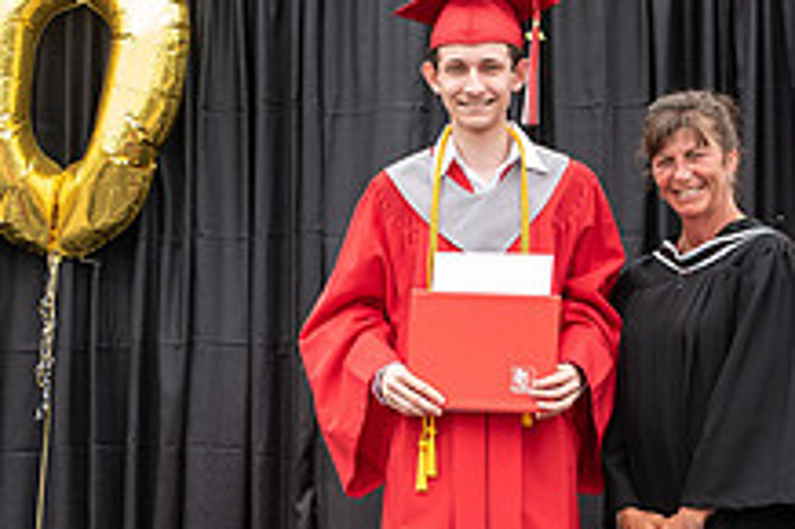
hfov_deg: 14.4
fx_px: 3155
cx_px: 473
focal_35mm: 143
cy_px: 435
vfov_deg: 9.6
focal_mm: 48
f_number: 5.6
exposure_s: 1/500
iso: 500
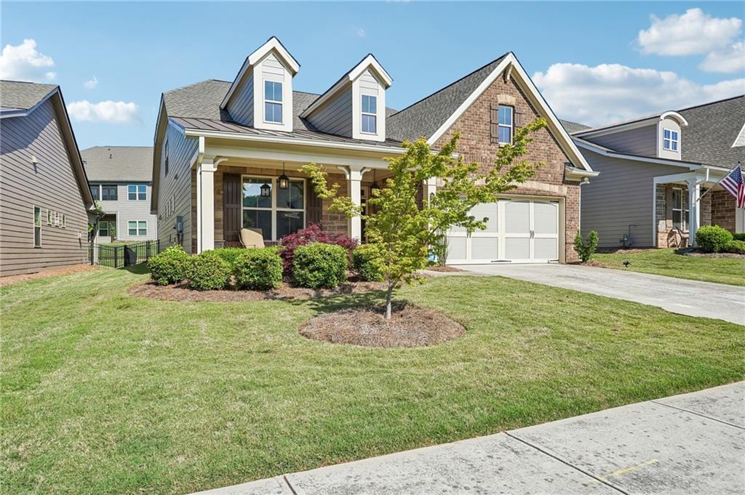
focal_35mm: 24
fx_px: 496
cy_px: 248
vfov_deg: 53.1
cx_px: 372
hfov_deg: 73.8
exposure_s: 1/2500
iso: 800
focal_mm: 24
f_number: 8
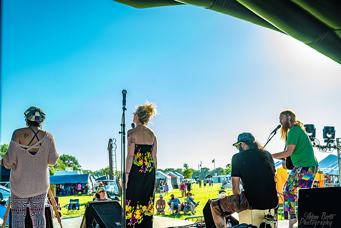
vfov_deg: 26.0
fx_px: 493
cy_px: 114
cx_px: 170
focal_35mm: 52
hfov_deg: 38.2
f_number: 5.6
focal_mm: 52
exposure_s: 1/250
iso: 125
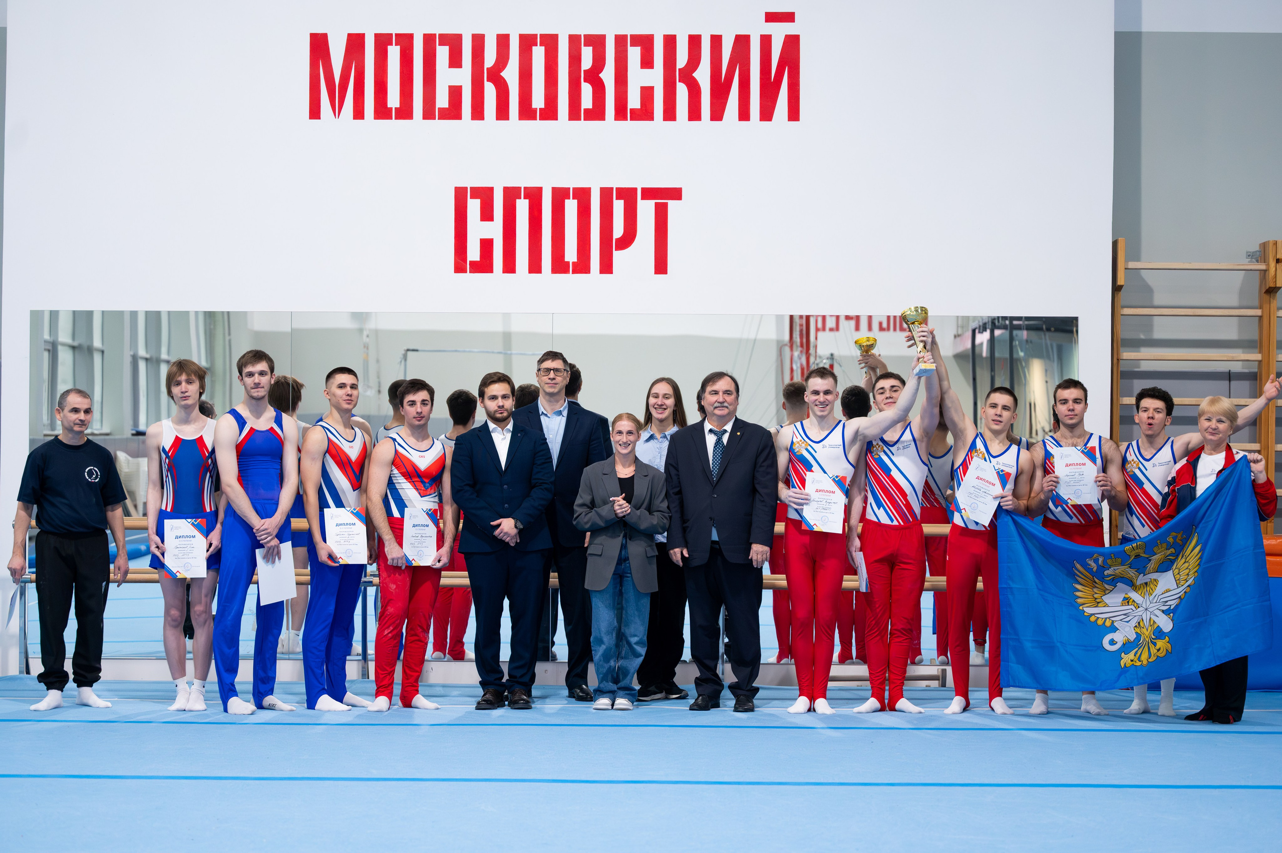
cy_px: 427
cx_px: 639
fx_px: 2505
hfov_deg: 28.7
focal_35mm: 70
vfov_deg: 19.3
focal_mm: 70
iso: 3200
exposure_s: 1/500
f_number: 2.8
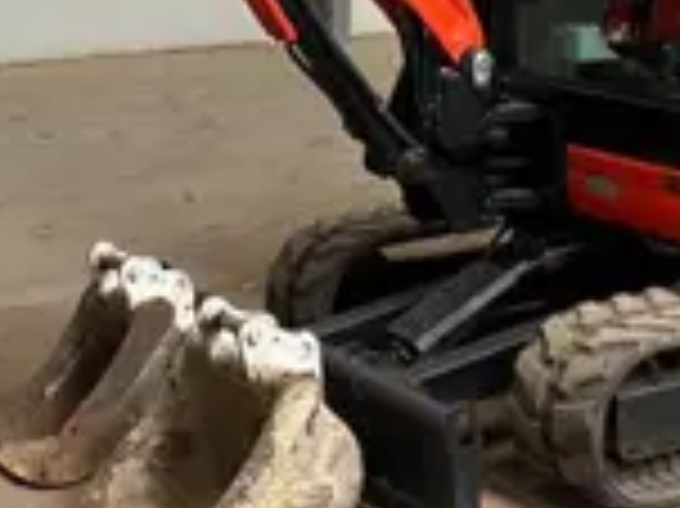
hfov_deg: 21.3
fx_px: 1806
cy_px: 40
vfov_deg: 15.8
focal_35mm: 92
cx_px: 315
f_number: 1.8
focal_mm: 3
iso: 64
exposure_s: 1/69
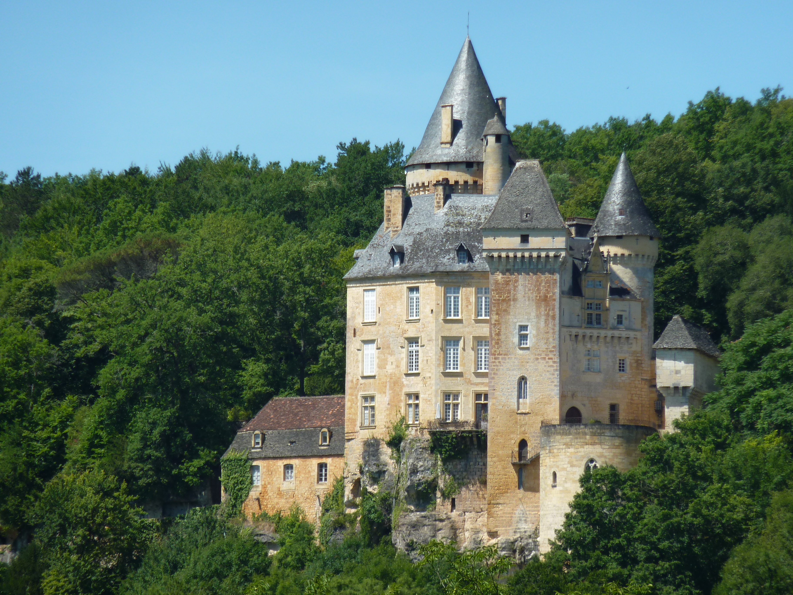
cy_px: 298
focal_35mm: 300
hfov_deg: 6.6
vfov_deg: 5.0
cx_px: 396
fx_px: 6873
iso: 80
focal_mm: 49.2
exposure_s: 1/400
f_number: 4.9
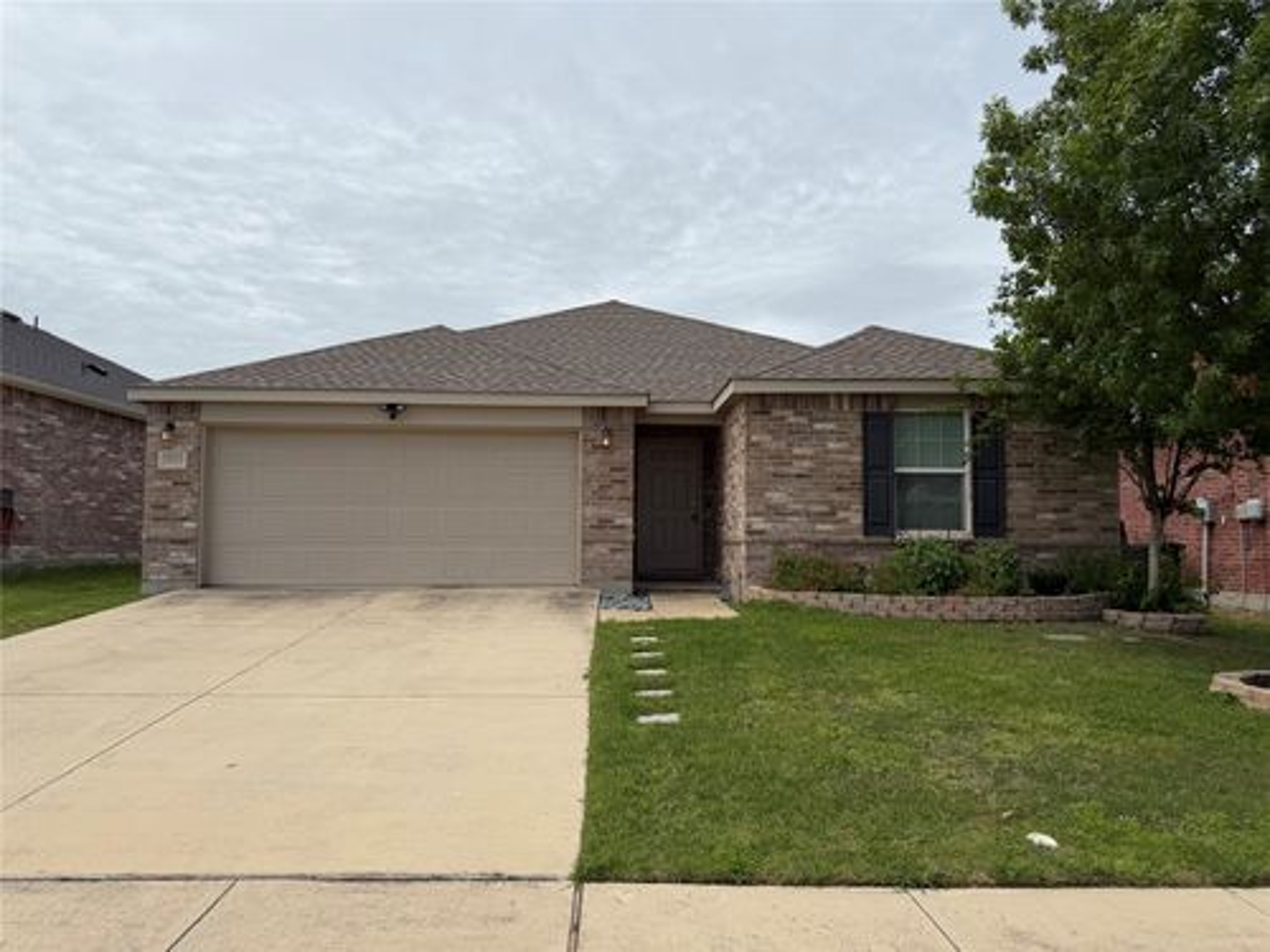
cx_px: 635
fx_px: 881
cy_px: 476
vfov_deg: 56.8
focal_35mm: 24
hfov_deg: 71.6
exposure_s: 1/8130
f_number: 1.78
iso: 80
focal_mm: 6.76
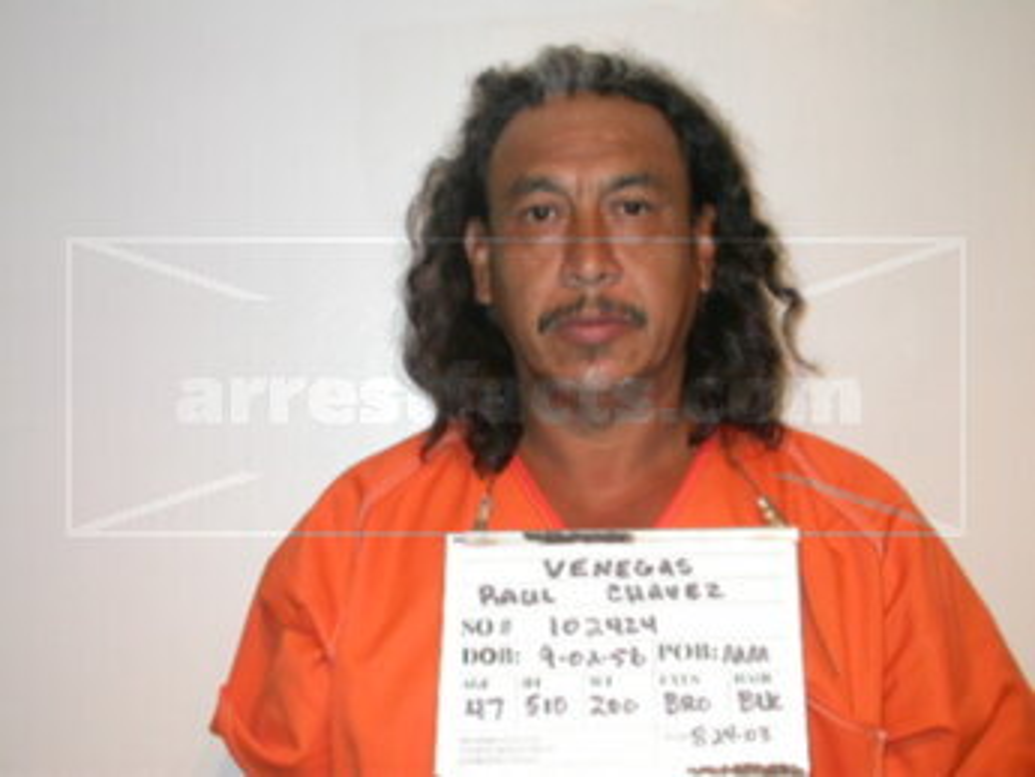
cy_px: 388
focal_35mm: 59
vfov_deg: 24.8
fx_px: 1765
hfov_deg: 32.7
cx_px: 518
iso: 100
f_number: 3
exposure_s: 1/60.3
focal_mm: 12.2
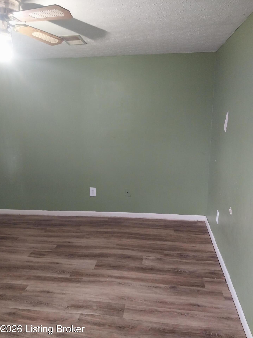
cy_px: 169
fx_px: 263
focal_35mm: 27
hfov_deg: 51.3
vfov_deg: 65.3
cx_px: 124
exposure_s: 1/40
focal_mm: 4
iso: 400
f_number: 1.8
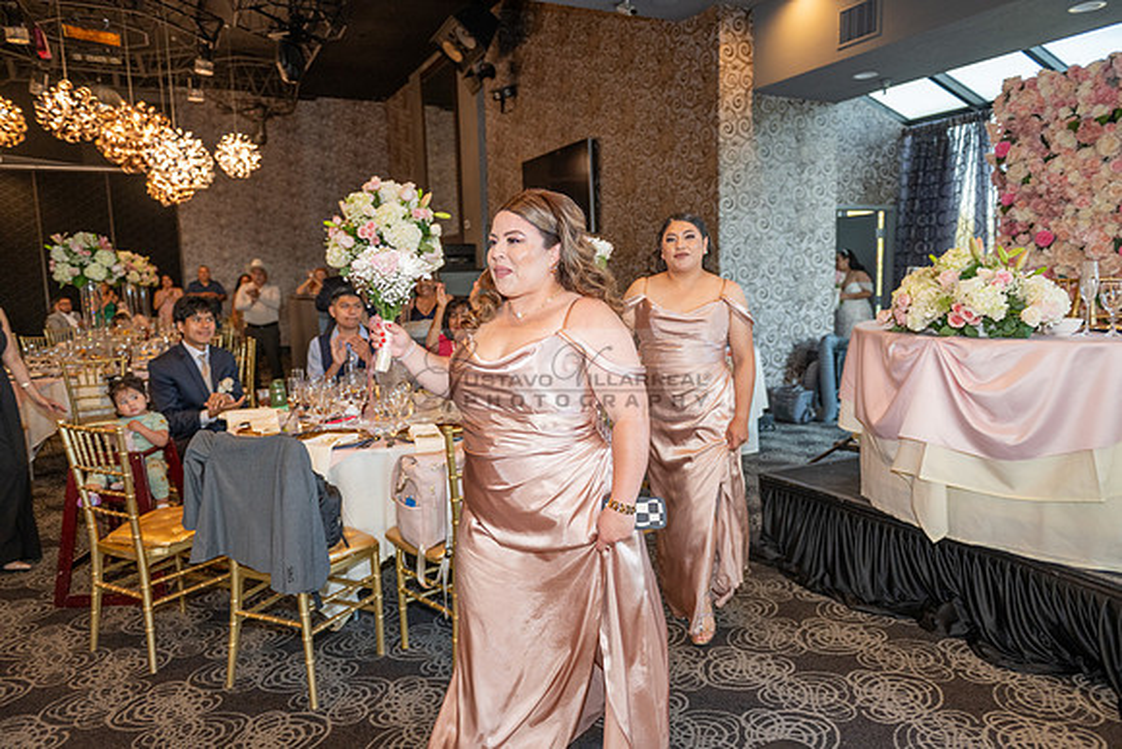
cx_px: 561
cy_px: 374
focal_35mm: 24
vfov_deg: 53.2
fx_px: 748
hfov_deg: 73.7
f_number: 2.8
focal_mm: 24
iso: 1000
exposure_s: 1/200
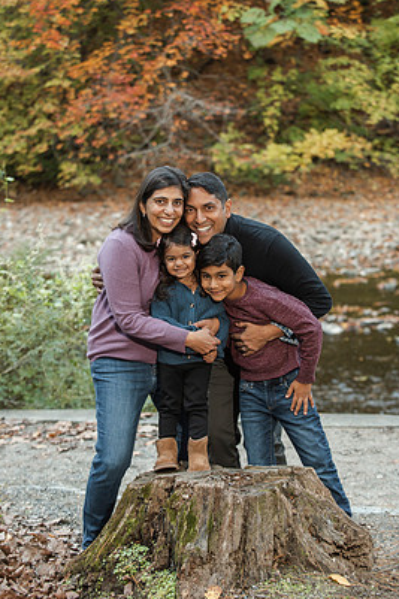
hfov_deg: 14.9
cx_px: 202
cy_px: 279
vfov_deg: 22.1
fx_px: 1531
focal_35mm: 92
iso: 640
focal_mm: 82
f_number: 4
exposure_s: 1/125
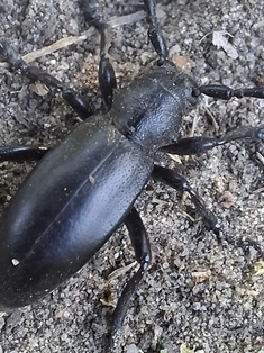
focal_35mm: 51
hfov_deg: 28.5
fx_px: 519
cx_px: 117
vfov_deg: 37.5
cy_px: 153
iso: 160
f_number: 2.4
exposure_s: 1/33
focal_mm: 2.13
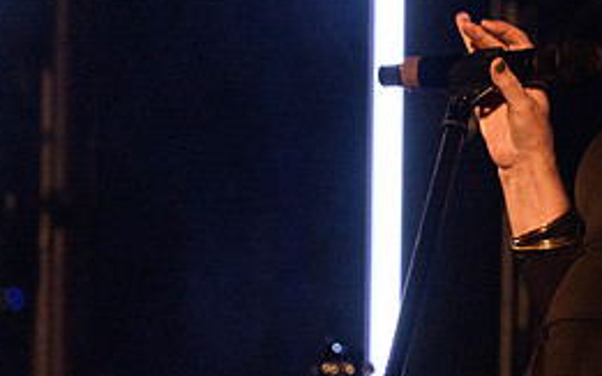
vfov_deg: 1.2
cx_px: 733
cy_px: 93
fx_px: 17814
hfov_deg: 1.9
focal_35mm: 1086
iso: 4000
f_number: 6
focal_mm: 400
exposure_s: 1/125
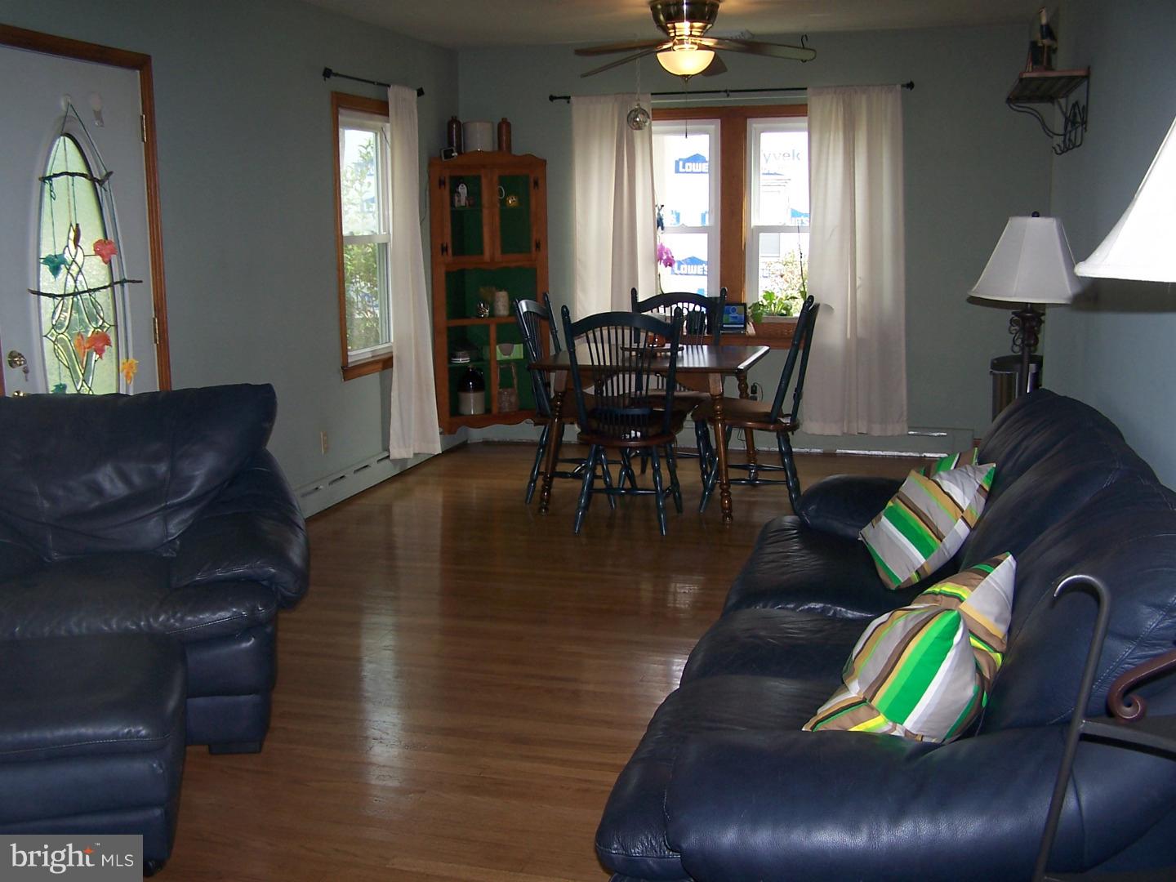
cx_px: 588
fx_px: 1291
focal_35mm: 38
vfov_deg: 37.7
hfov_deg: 49.0
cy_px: 441
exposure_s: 1/60
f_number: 2.8
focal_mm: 6.3
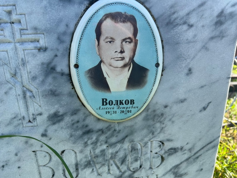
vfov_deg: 53.1
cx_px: 118
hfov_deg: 67.3
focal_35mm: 26
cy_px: 89
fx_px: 178
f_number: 1.5
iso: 50
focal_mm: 5.7
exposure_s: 1/1009
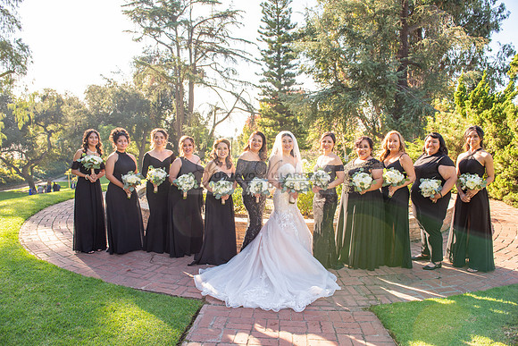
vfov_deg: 53.2
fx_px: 345
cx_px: 259
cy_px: 173
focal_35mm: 24
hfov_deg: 73.7
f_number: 5.6
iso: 200
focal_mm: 24
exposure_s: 1/250
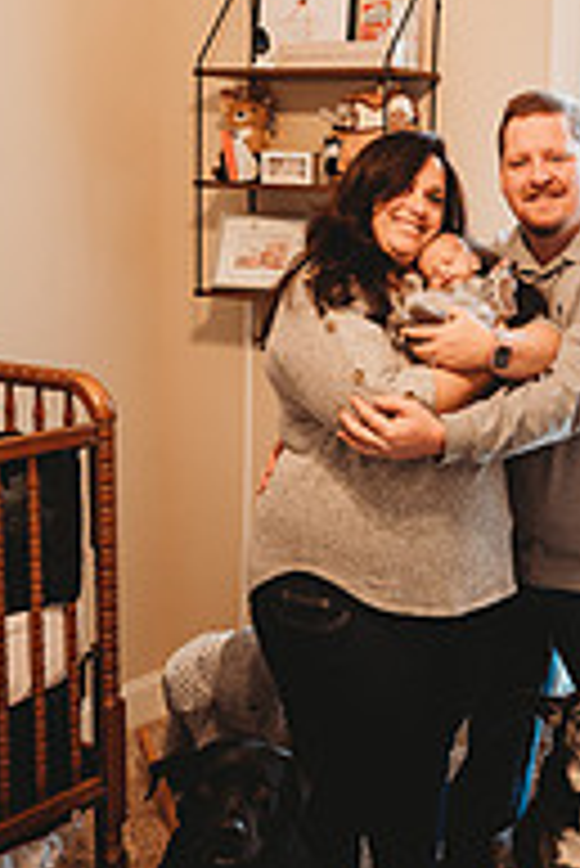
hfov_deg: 23.5
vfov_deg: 35.5
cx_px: 535
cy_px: 364
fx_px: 1351
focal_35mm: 56
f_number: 2.2
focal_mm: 24
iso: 500
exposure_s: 1/160
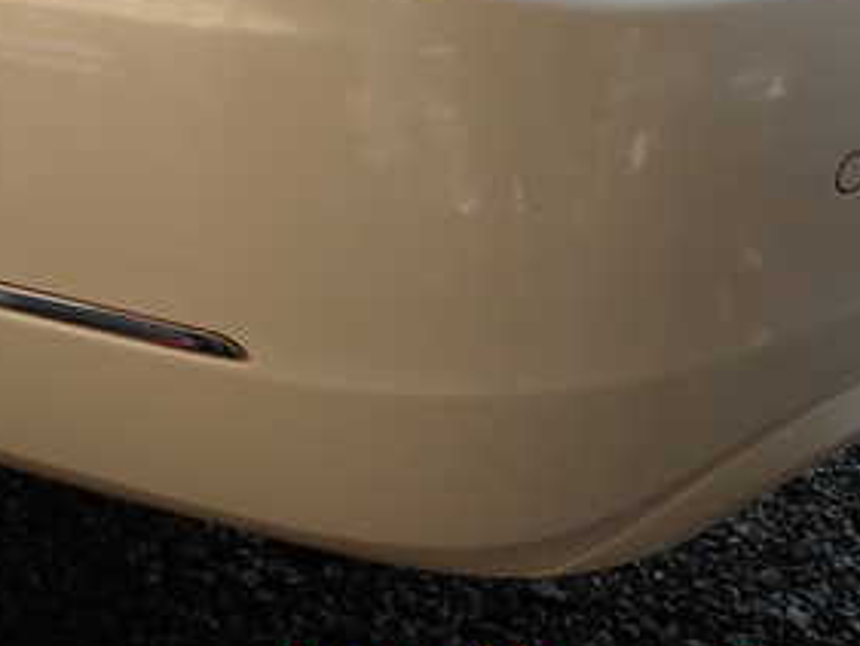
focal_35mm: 64
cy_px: 31
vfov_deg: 22.2
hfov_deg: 28.9
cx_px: 64
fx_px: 1591
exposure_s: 1/200
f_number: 3.2
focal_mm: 5.4
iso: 100
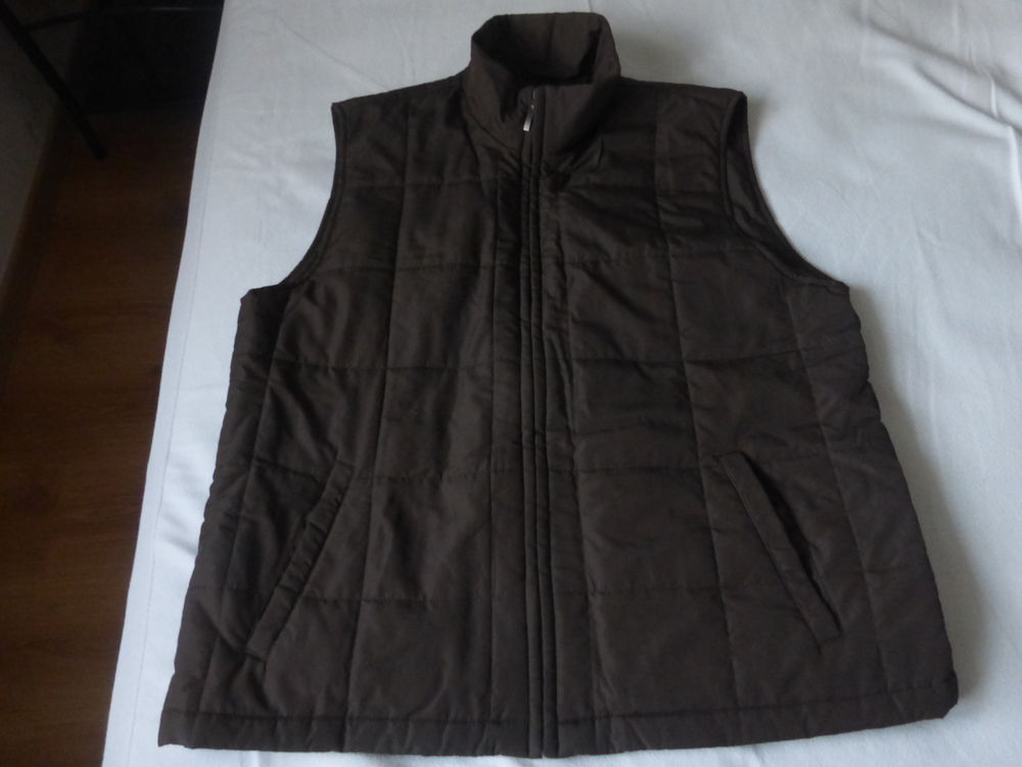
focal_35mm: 25
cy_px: 384
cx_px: 511
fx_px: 738
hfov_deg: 69.4
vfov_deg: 54.9
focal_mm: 4.3
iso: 800
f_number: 3.3
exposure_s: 1/8
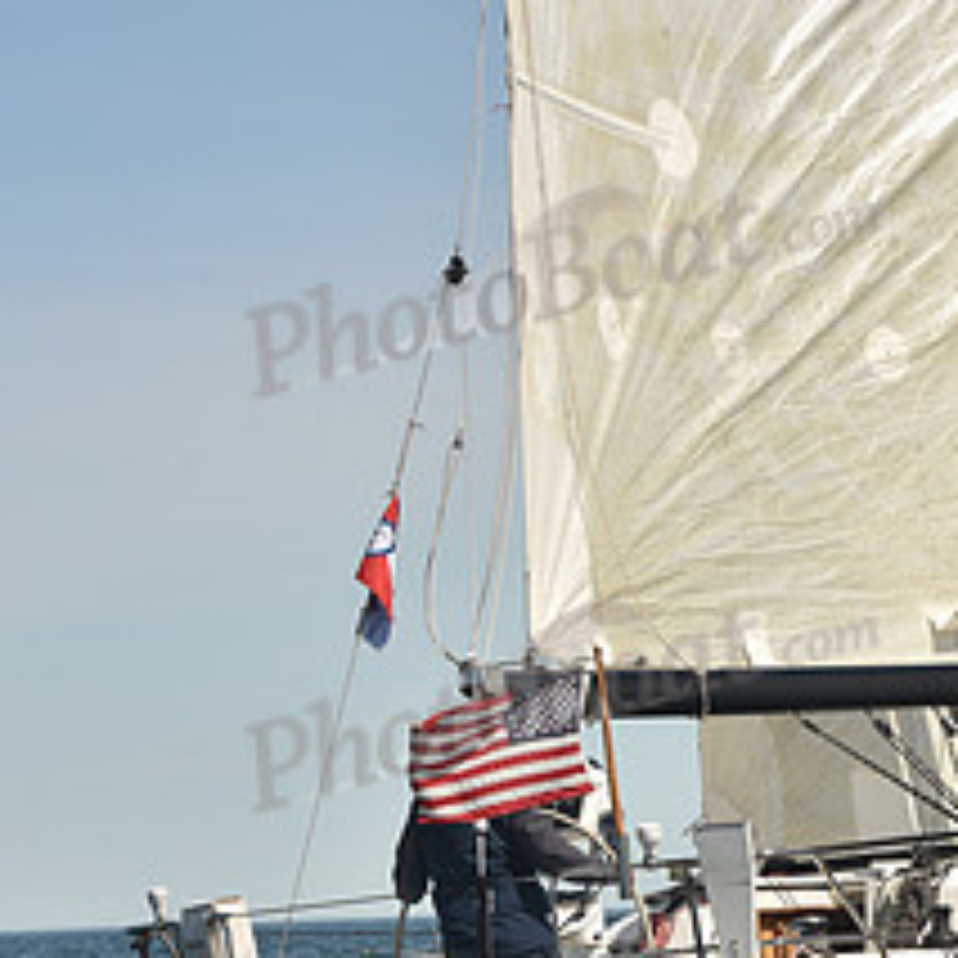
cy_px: 866
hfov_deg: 8.8
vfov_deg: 8.8
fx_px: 6168
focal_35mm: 197
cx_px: 1115
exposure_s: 1/640
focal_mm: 85
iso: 250
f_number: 7.1
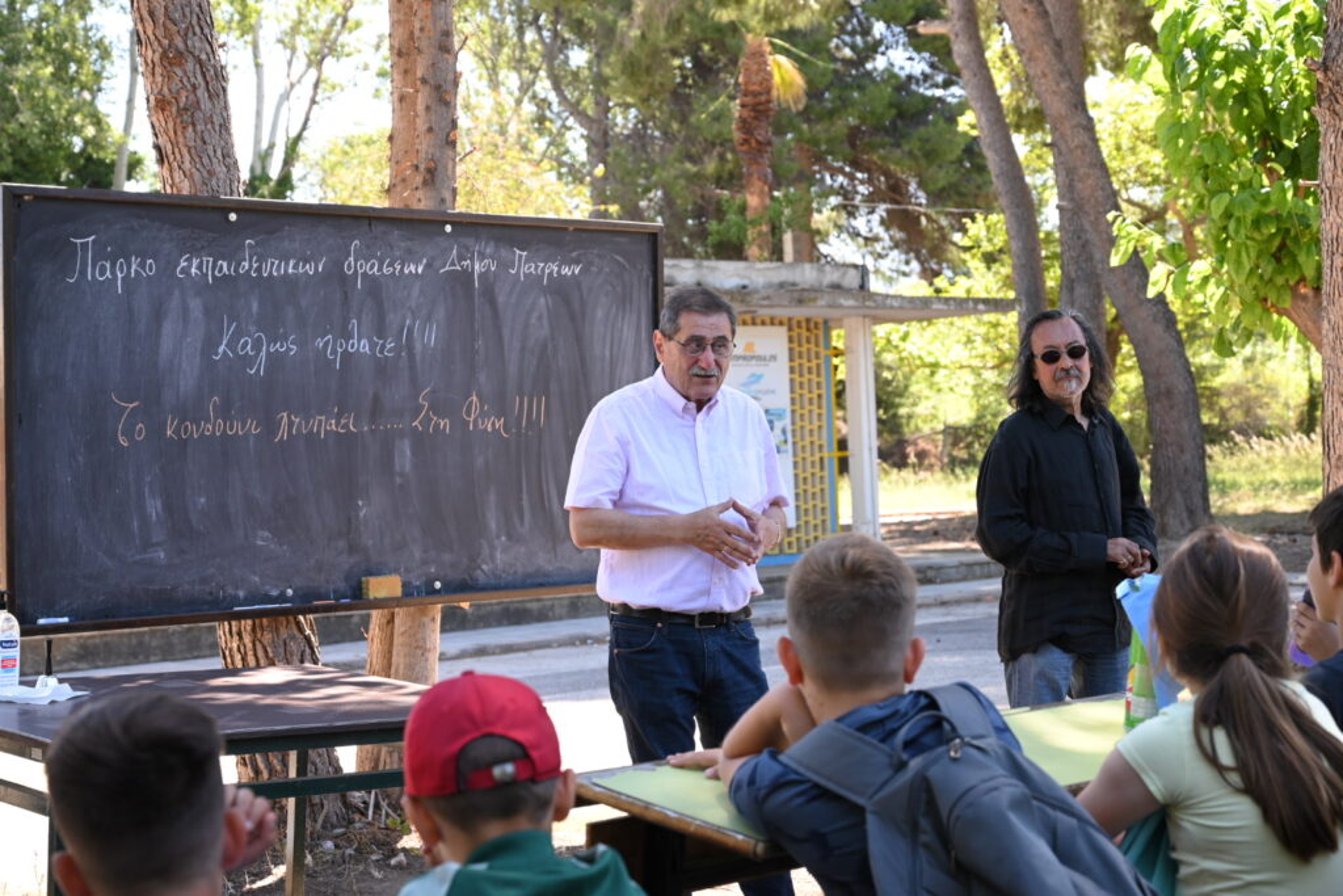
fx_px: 2164
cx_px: 672
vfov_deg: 23.4
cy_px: 448
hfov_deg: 34.5
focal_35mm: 58
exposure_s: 1/160
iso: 320
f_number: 5.6
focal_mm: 58
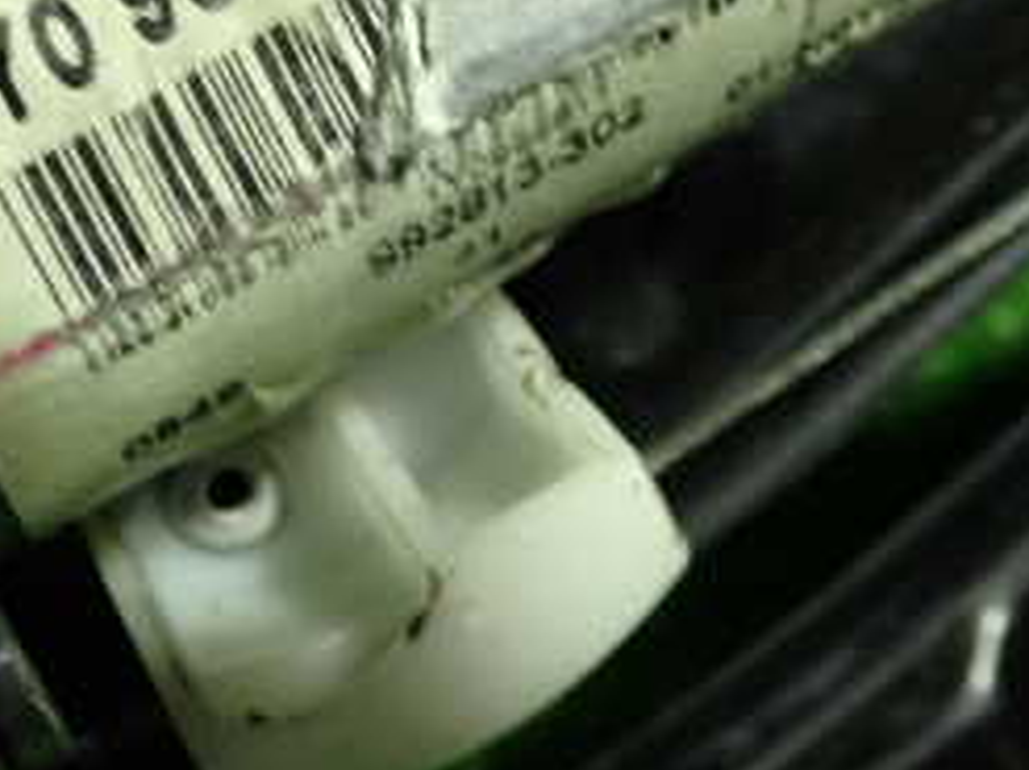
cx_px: 371
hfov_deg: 26.6
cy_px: 154
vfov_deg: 19.9
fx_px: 2169
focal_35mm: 73
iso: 250
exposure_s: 1/30
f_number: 2.3
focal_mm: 5.4
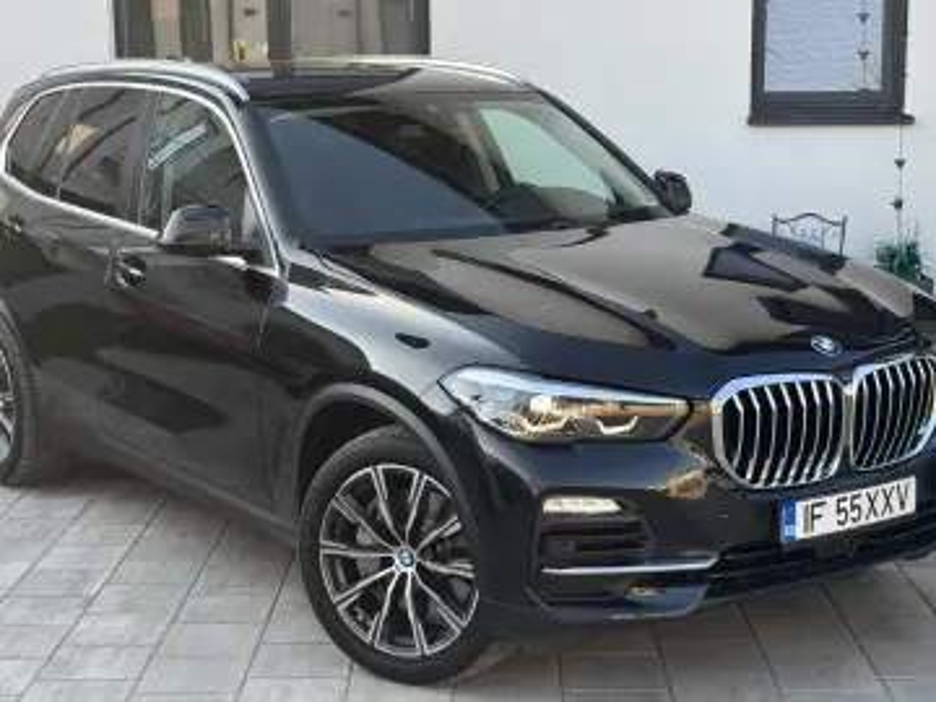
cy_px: 351
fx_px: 1298
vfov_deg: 30.3
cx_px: 468
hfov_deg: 39.7
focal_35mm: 48
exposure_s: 1/425
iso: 64
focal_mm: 6.76
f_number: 1.78
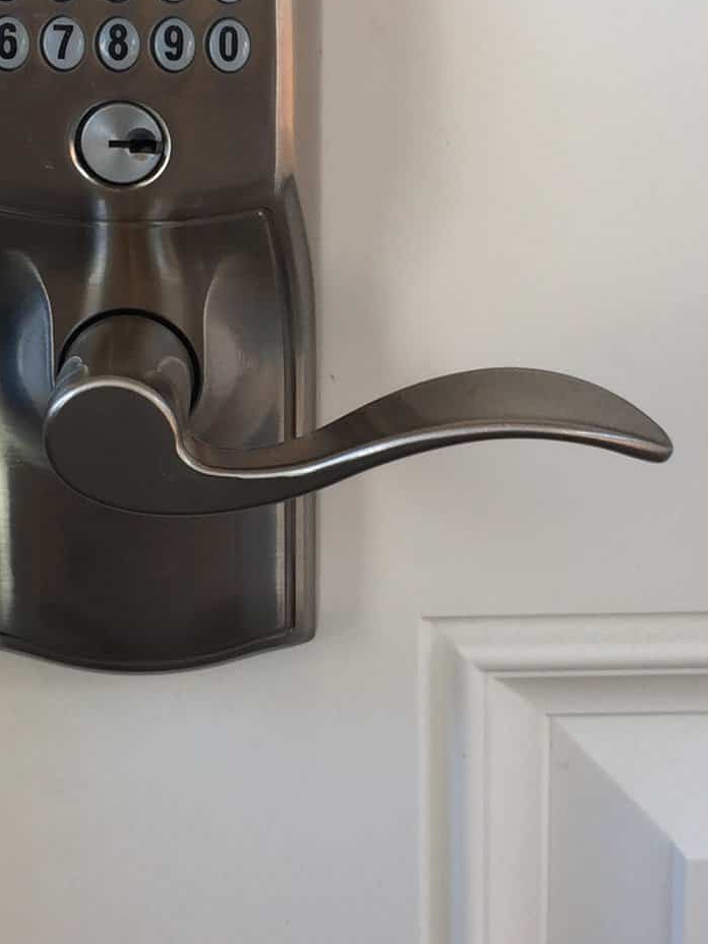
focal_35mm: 50
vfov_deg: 37.1
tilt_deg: -17.3
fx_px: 1364
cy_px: 221
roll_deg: -0.4
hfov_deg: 28.9
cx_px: 219
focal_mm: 4.15
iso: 32
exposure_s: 1/129
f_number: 2.2
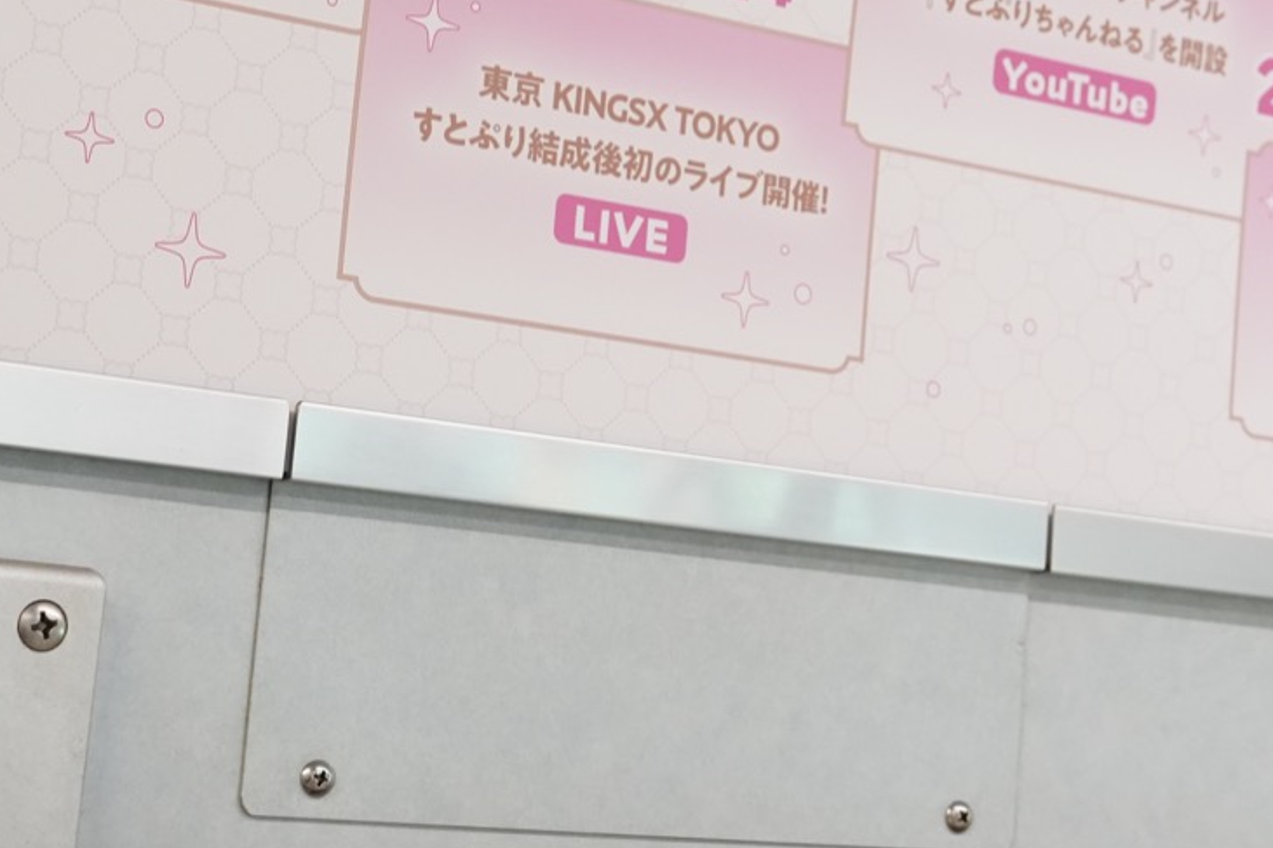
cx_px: 963
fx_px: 3288
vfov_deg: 14.6
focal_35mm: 93
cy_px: 182
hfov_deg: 21.7
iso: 3200
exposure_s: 1/320
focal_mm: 34
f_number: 5
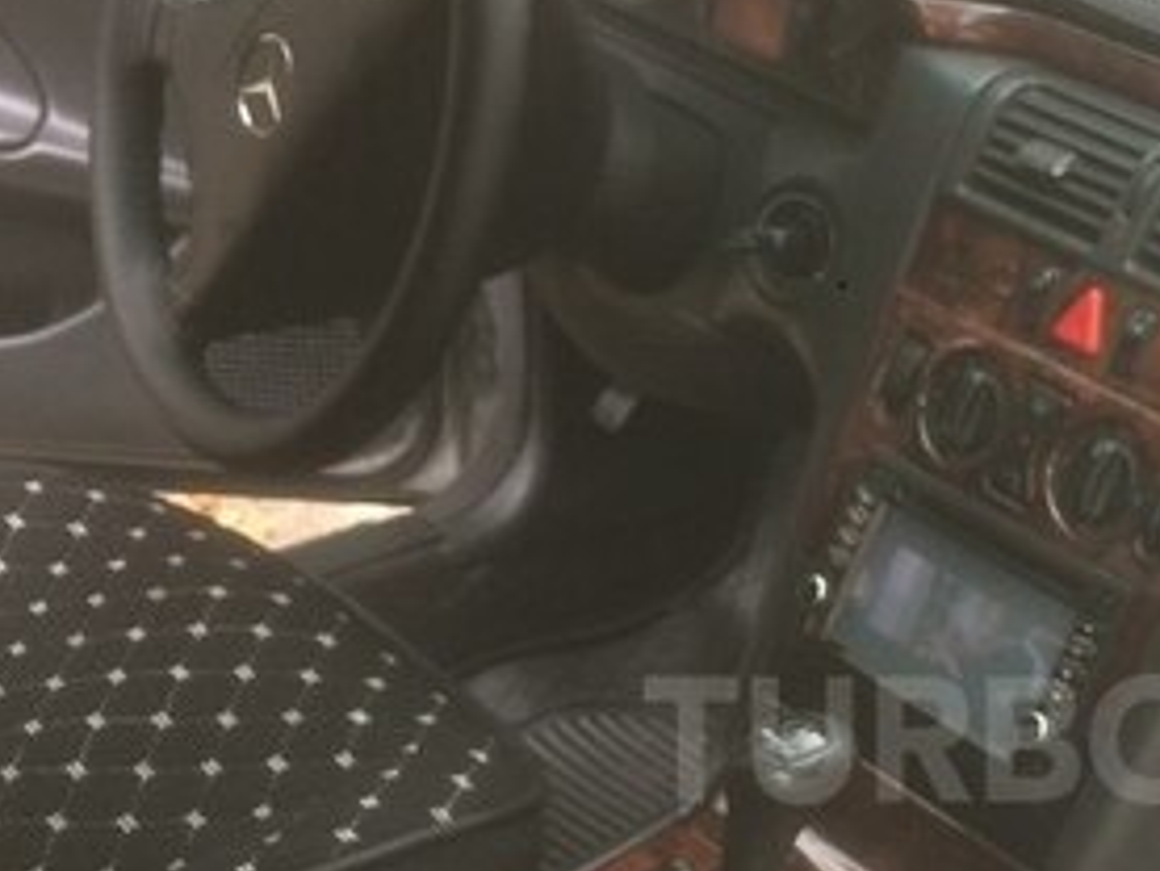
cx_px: 1072
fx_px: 2313
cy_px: 739
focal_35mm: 69
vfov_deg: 21.0
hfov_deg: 27.0
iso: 50
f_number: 2.2
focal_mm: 4.15
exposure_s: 1/33
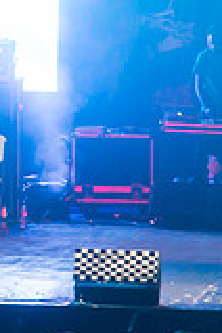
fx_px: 6234
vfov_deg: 3.1
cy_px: 59
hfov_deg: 2.0
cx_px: -285
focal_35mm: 674
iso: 3200
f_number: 5.6
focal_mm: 185
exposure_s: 1/200
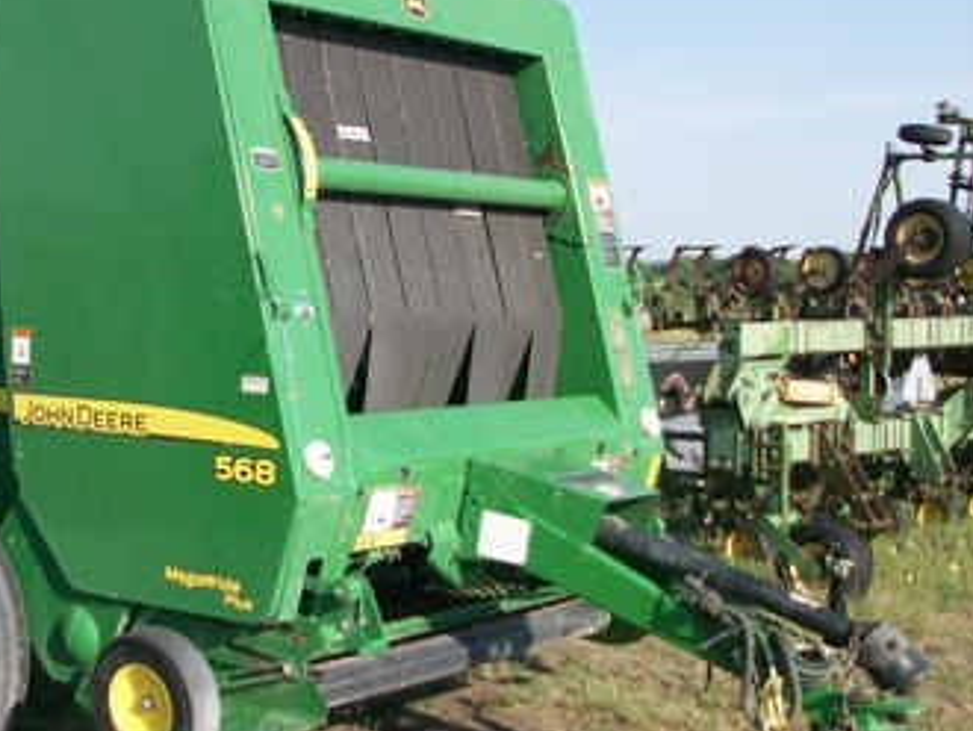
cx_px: 236
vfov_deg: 26.1
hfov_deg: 33.6
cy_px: 389
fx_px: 1575
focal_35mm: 56
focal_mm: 5.7
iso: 64
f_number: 2.8
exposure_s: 1/710
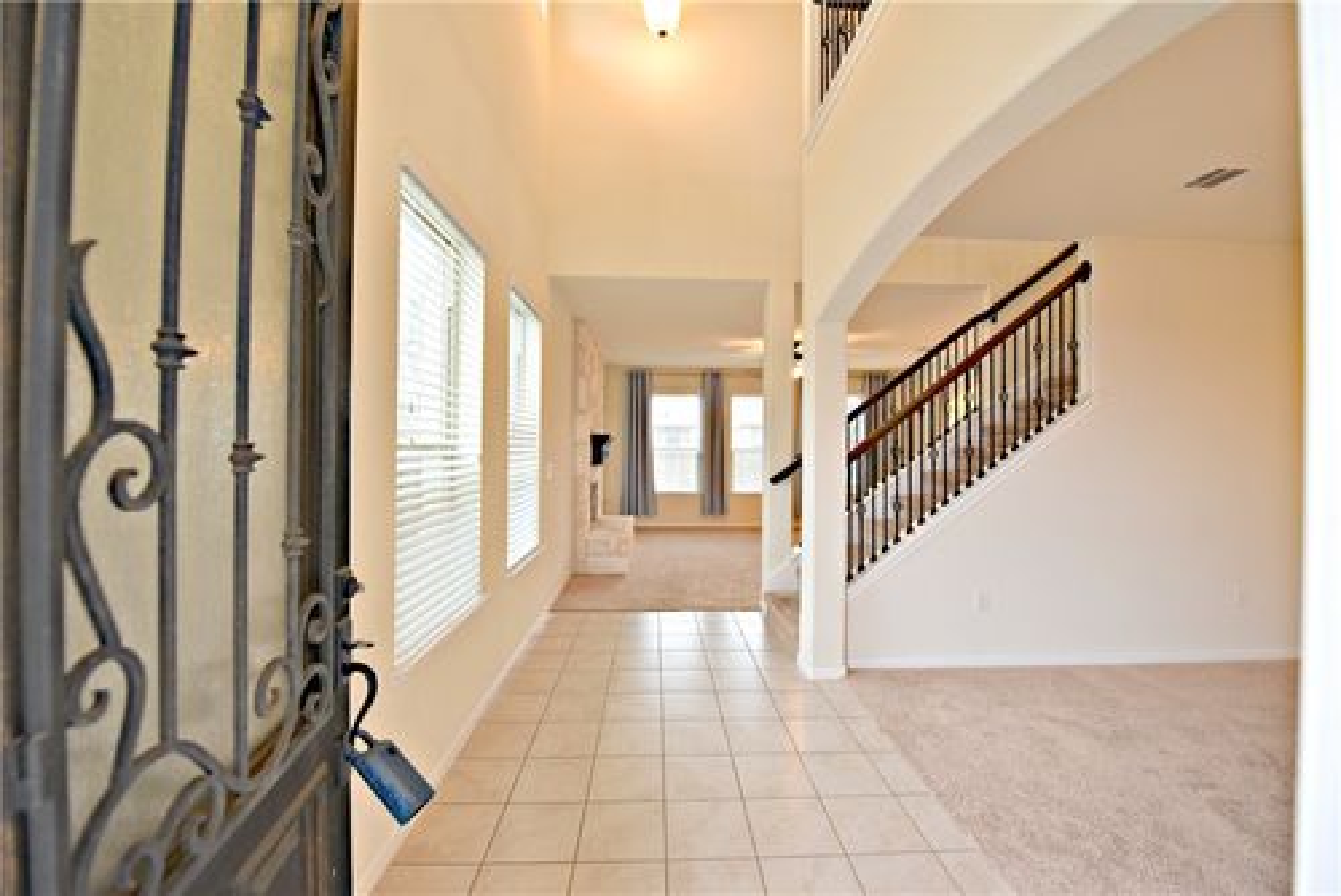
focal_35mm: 14
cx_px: 670
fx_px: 522
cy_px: 448
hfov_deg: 104.2
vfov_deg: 81.3
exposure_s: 1/60
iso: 800
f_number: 4
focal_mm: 14
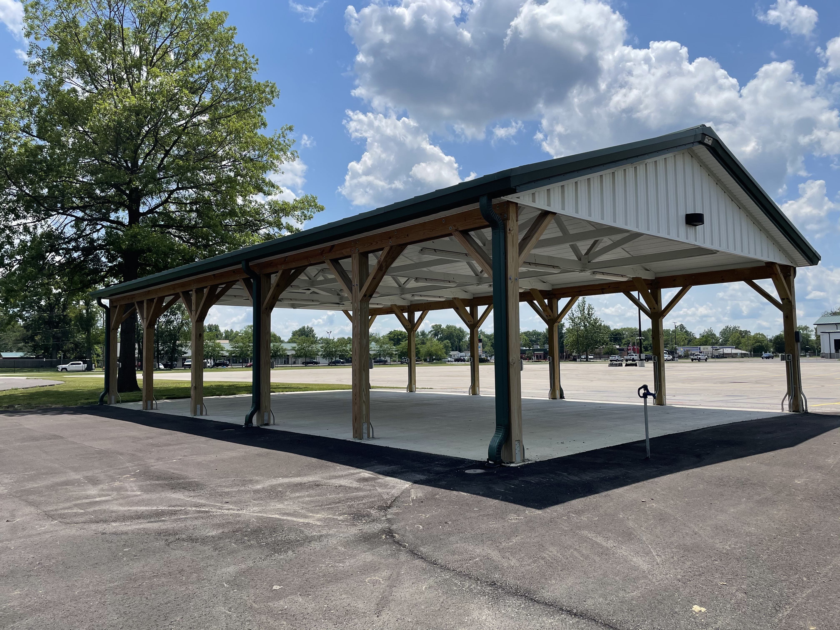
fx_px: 631
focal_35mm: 26
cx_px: 420
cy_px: 315
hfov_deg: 67.3
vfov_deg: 53.1
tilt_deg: +4.3
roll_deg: +0.8
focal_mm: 4.2
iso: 32
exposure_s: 1/4464
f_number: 1.6
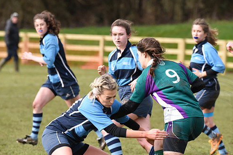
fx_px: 2213
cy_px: 83
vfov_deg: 4.0
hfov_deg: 6.0
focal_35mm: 342
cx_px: 125
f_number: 8
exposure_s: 1/1250
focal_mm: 290
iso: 2000
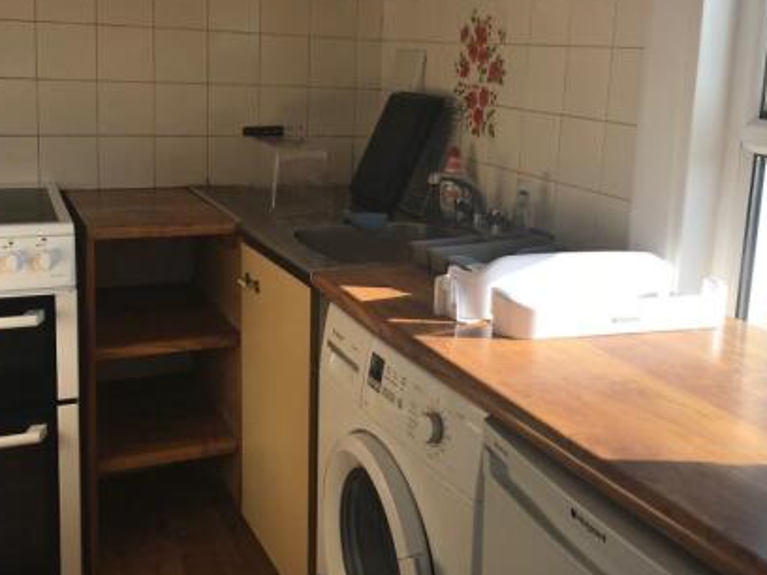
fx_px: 886
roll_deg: -2.1
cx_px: 433
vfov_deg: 35.8
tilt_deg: -12.0
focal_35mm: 40
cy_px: 217
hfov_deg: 46.7
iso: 20
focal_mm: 3.99
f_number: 1.8
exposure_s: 1/469
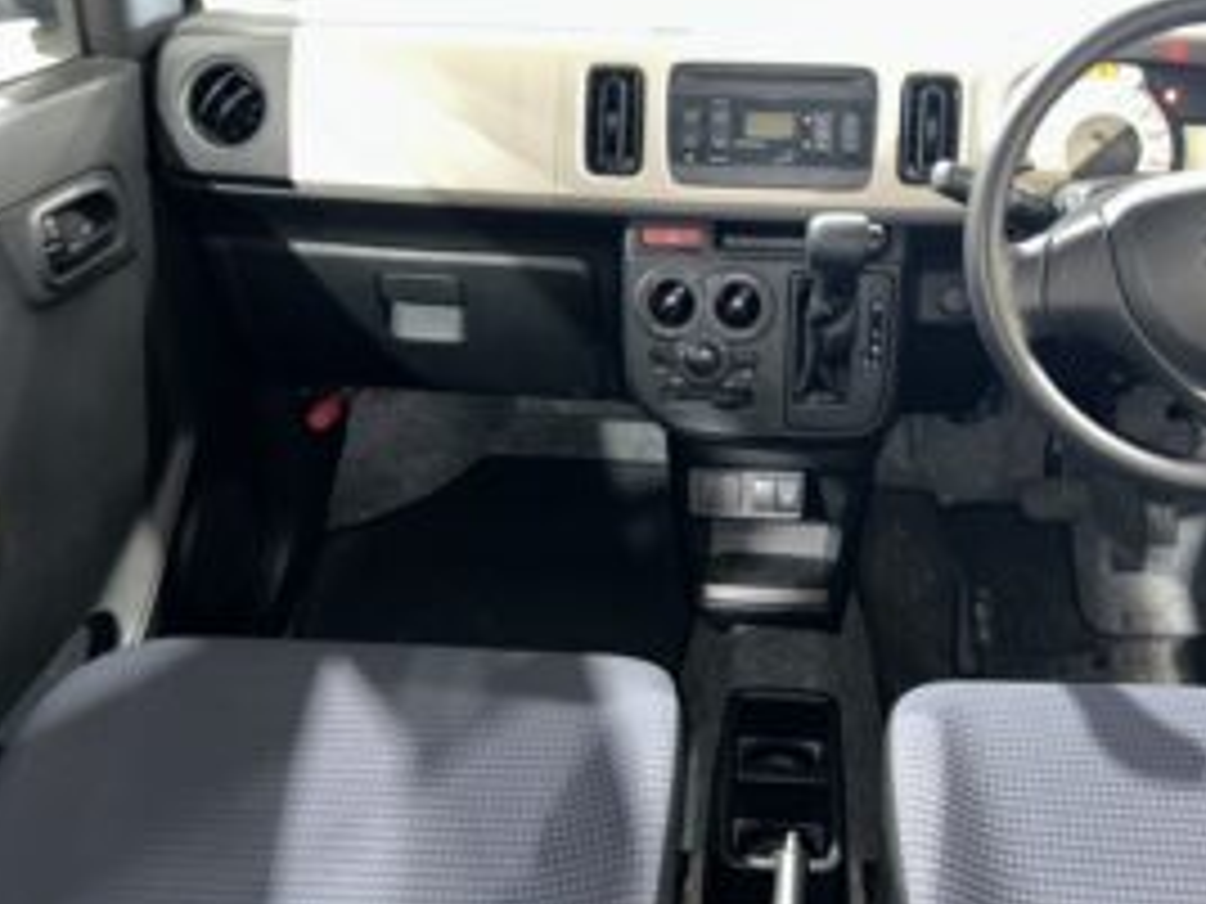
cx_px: 752
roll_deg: -2.0
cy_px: 331
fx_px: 1185
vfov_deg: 41.4
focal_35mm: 34
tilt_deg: -24.4
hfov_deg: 53.4
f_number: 1.5
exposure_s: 1/4
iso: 125
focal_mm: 5.7
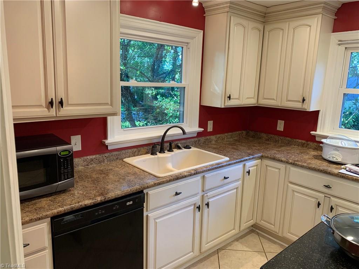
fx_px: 270
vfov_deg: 53.1
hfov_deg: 67.3
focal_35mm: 26
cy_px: 134
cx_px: 180
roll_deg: -2.3
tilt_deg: -9.6
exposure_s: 1/60
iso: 100
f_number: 1.8
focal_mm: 4.25
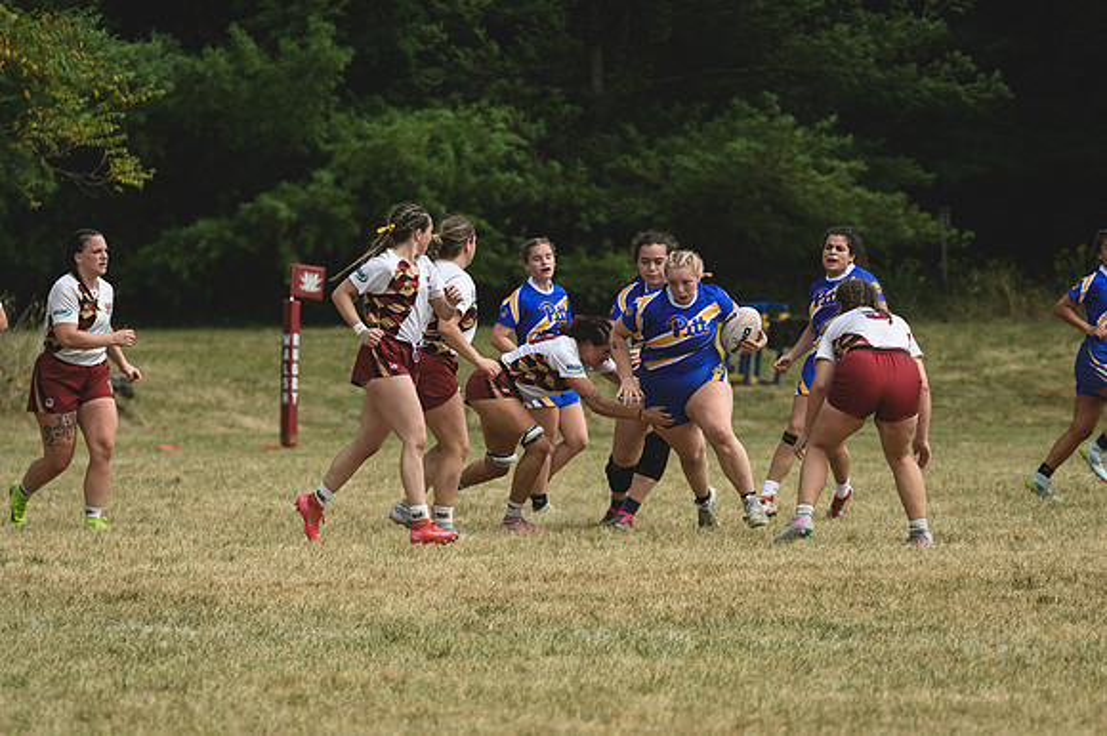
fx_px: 11524
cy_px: 368
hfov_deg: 5.5
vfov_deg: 3.7
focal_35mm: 375
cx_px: 554
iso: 200
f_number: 5.6
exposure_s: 1/1000
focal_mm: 250
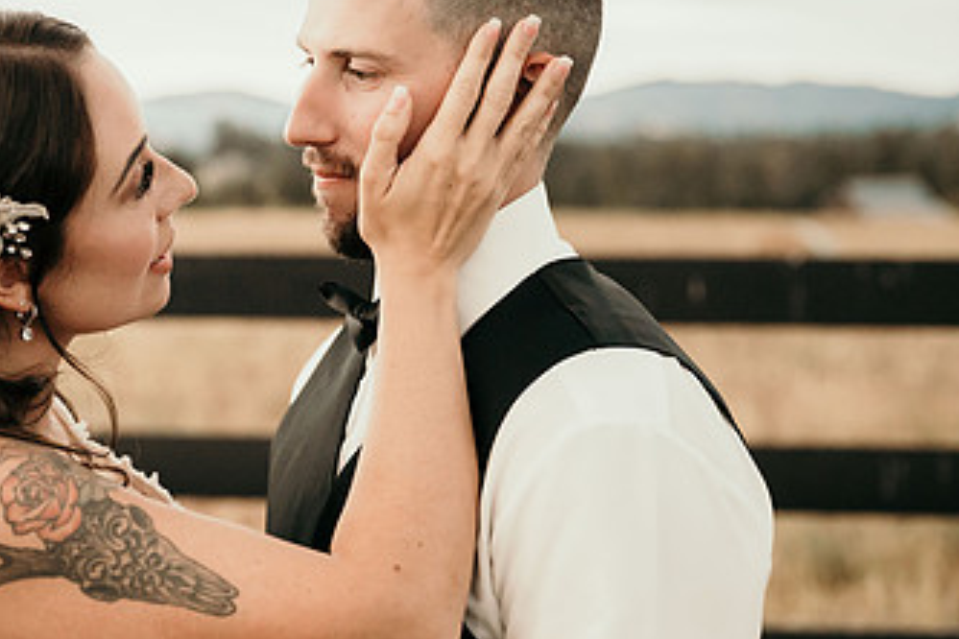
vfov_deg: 15.7
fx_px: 2317
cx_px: 202
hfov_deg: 23.1
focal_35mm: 87
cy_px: 258
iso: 1250
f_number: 2.8
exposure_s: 1/100
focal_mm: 50
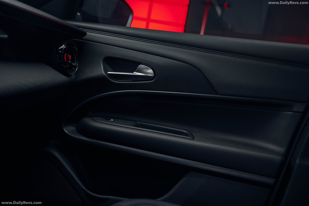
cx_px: 154
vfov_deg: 30.3
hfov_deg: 44.1
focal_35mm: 44
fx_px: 381
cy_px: 103
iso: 800
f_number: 4
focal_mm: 44.4
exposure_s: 1/13
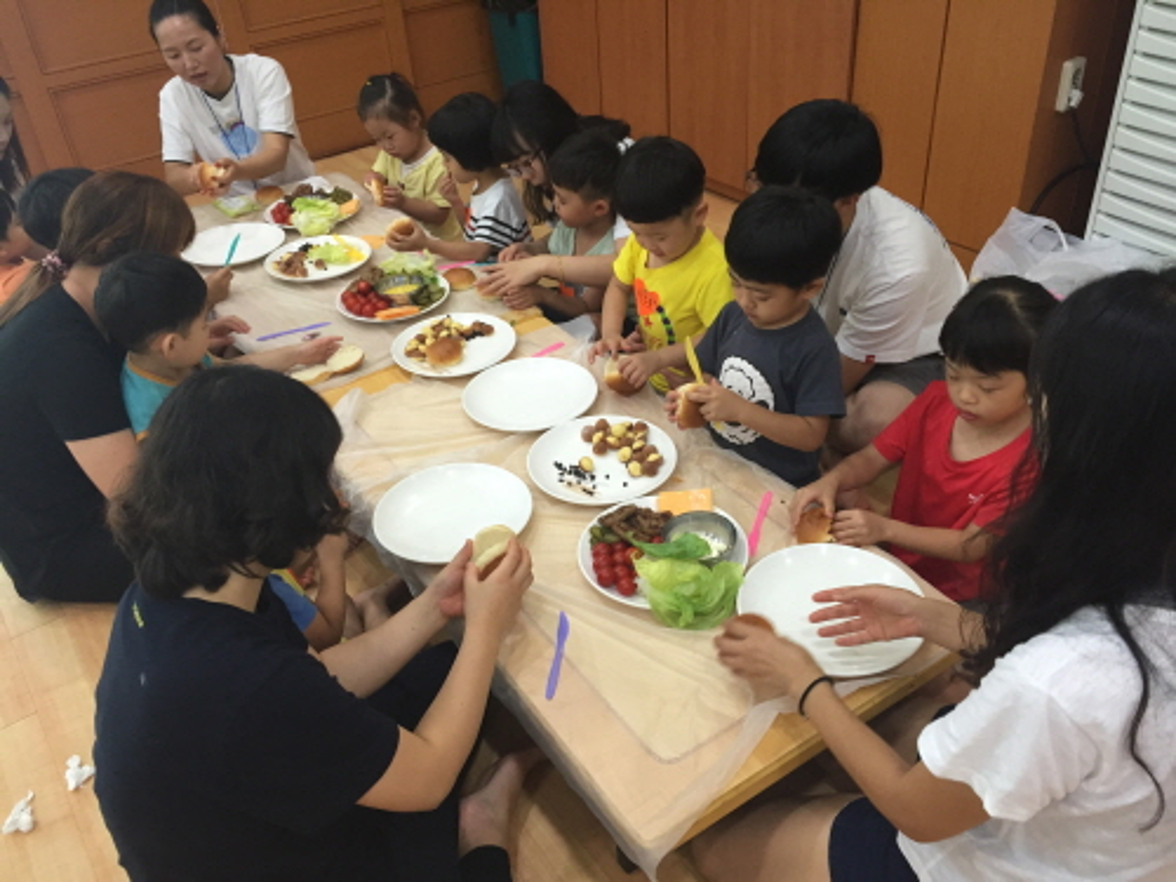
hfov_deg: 61.7
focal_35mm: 29
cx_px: 588
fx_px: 985
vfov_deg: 48.2
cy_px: 441
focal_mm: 4.15
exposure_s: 1/30
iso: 100
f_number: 2.2
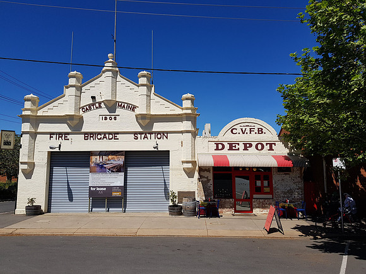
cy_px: 137
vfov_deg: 53.1
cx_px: 183
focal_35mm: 26
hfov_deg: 67.3
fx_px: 275
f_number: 1.7
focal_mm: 4.2
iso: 40
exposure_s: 1/4352
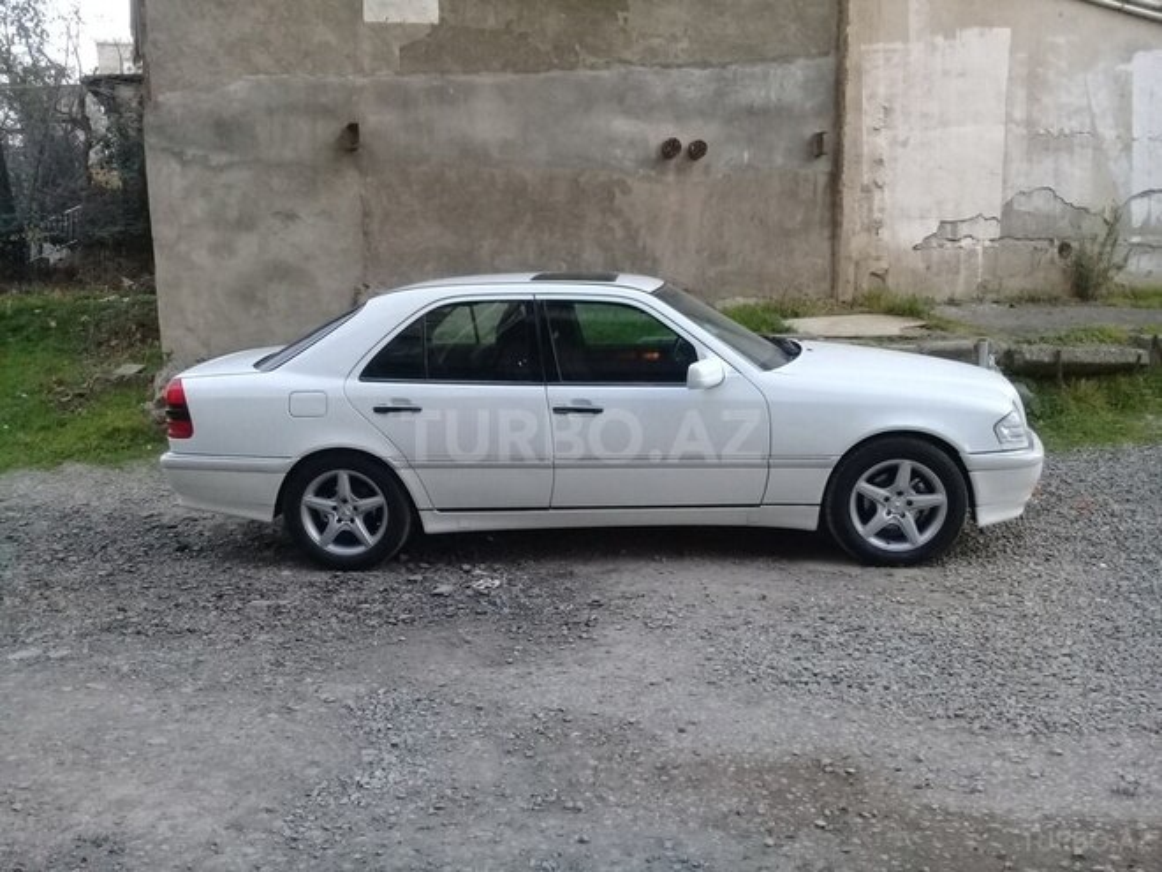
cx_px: 581
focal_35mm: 31
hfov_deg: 58.4
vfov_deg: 45.4
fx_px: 1041
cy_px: 436
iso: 200
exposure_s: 1/20
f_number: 2.2
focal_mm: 3.3
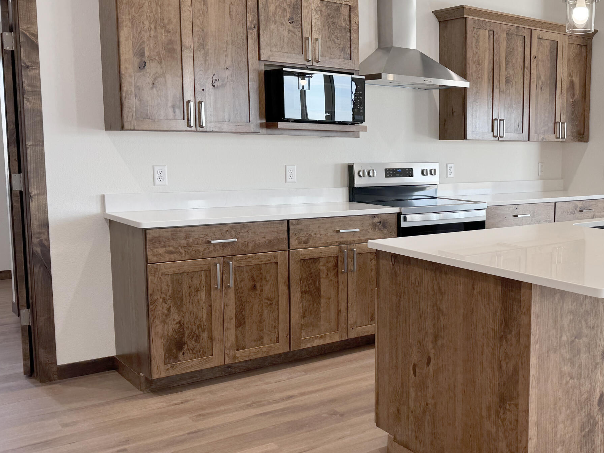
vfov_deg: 36.0
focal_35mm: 40
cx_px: 488
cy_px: 224
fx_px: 698
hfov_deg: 44.4
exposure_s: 1/120
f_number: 1.78
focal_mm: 6.76
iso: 50
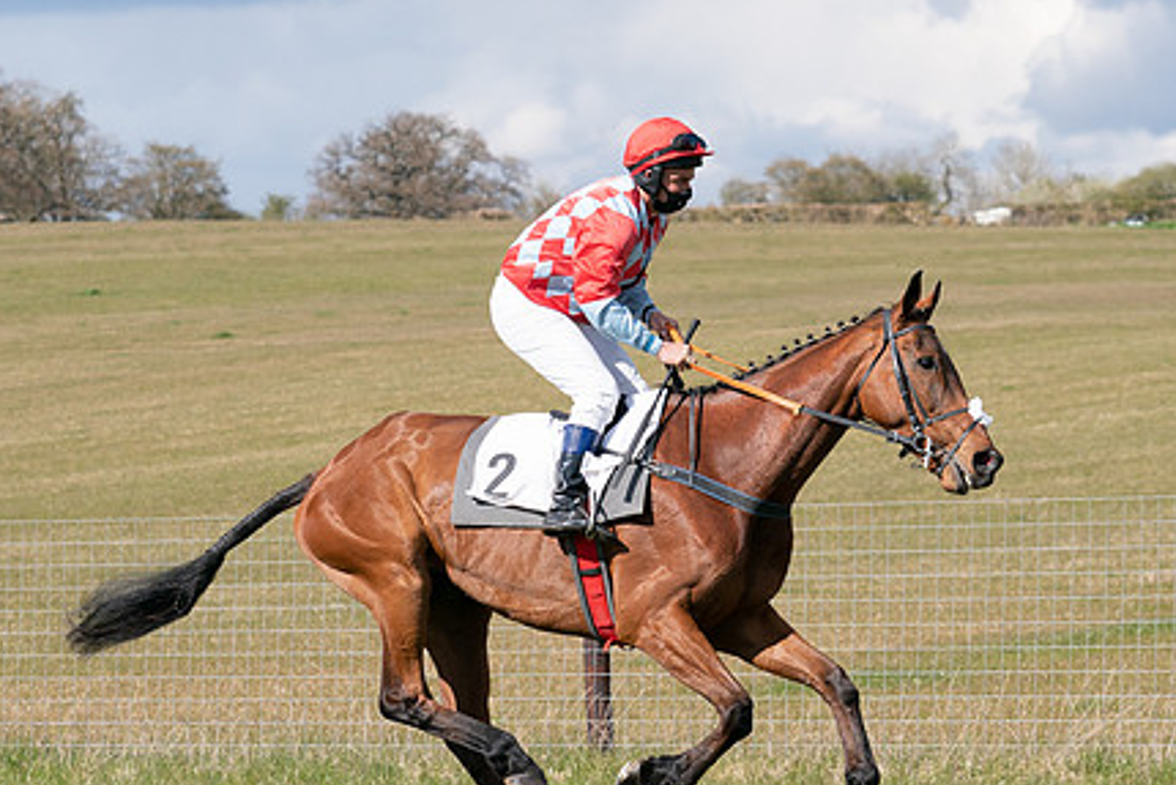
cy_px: 477
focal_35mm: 182
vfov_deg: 7.5
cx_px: 615
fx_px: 5947
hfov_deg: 11.3
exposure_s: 1/2000
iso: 400
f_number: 5
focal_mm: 90
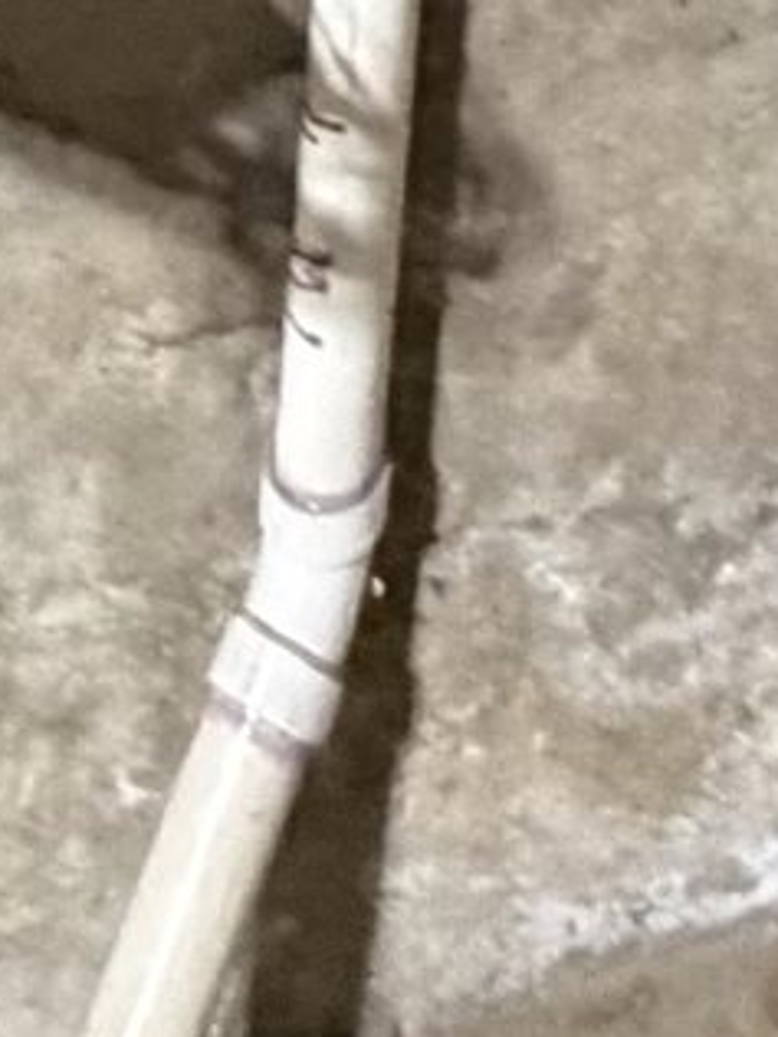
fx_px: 3057
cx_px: 768
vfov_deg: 10.1
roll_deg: +0.3
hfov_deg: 14.3
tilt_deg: +3.0
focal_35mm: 102
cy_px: -2442
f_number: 2.2
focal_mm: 2.22
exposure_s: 1/60
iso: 500
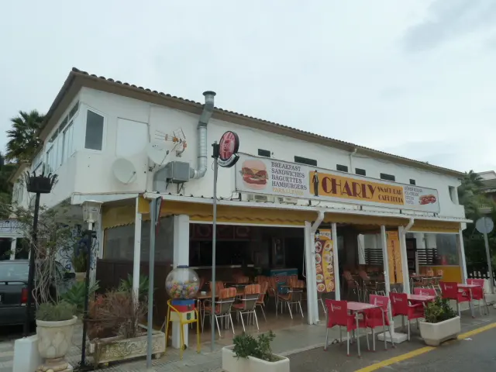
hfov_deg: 69.4
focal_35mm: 25
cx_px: 248
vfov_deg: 54.9
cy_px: 186
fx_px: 358
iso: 125
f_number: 4
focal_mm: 4.1
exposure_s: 1/250
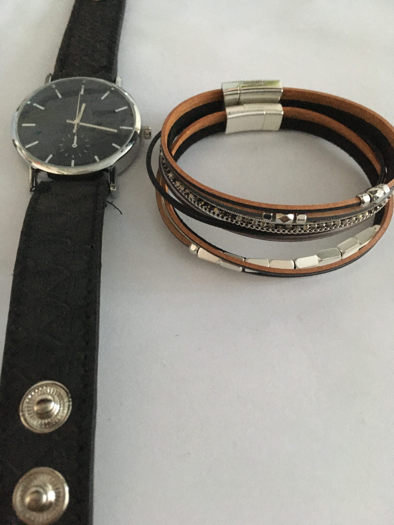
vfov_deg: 61.7
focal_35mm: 29
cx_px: 197
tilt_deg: -57.8
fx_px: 440
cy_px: 262
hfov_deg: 48.2
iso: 500
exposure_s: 1/17
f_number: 2.2
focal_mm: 4.15
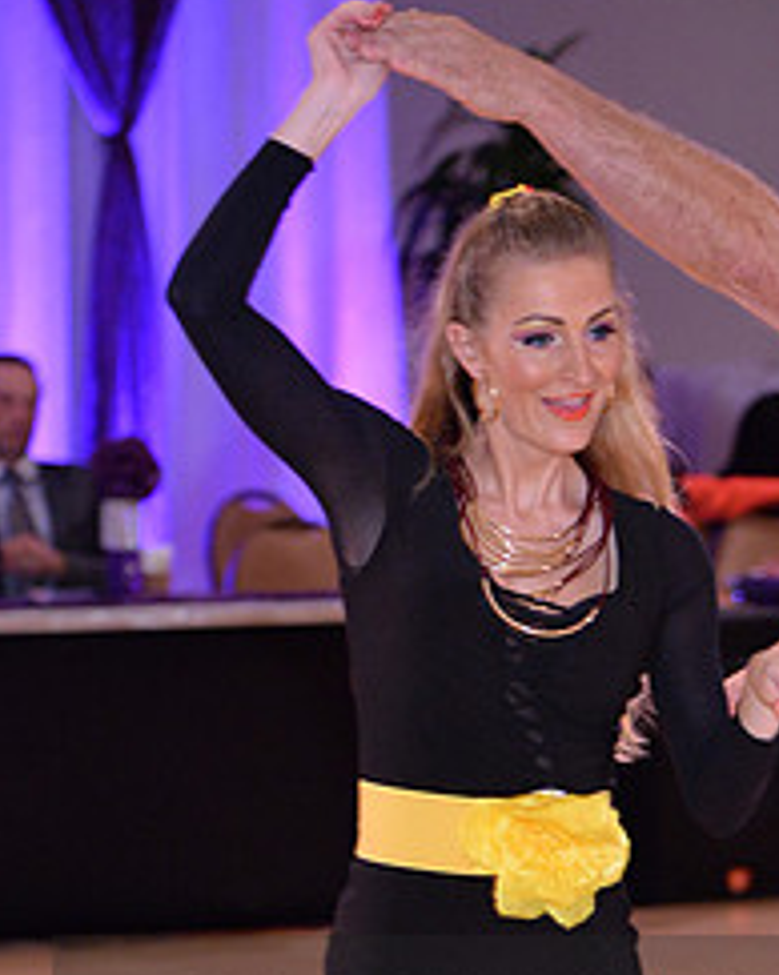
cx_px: 608
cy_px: 1071
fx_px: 6781
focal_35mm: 235
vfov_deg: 8.2
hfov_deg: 6.6
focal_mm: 105
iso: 2500
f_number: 4
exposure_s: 1/250
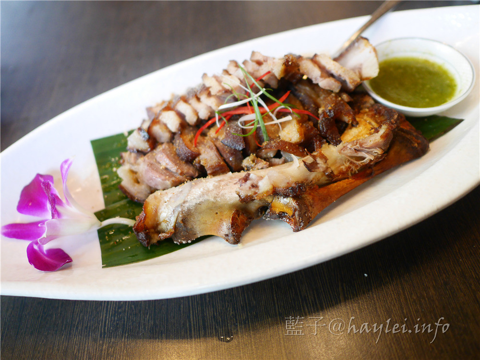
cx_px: 240
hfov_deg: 60.0
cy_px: 180
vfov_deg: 46.8
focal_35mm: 30
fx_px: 416
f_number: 1.7
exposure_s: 1/60
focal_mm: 15
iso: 800
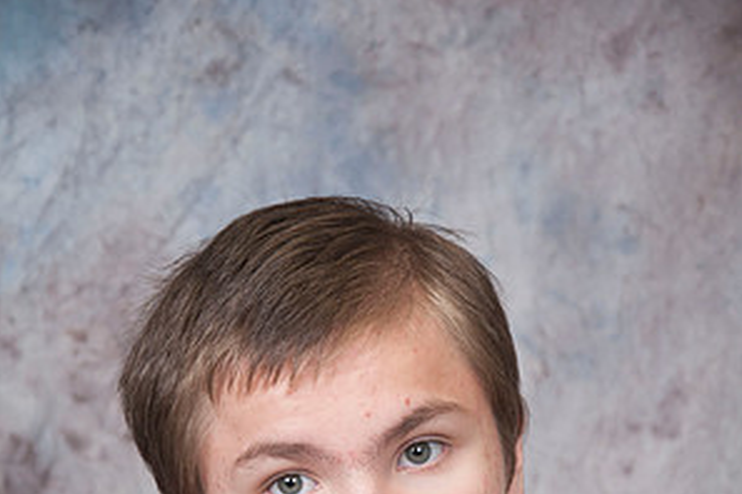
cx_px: 371
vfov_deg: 7.1
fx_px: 3978
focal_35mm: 193
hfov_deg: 10.7
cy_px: 536
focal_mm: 85
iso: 200
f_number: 5.6
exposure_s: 1/125
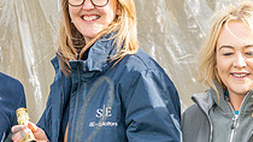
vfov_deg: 6.2
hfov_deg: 11.0
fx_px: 1308
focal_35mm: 195
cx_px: 184
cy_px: 160
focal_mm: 58
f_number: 5
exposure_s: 1/800
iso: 400
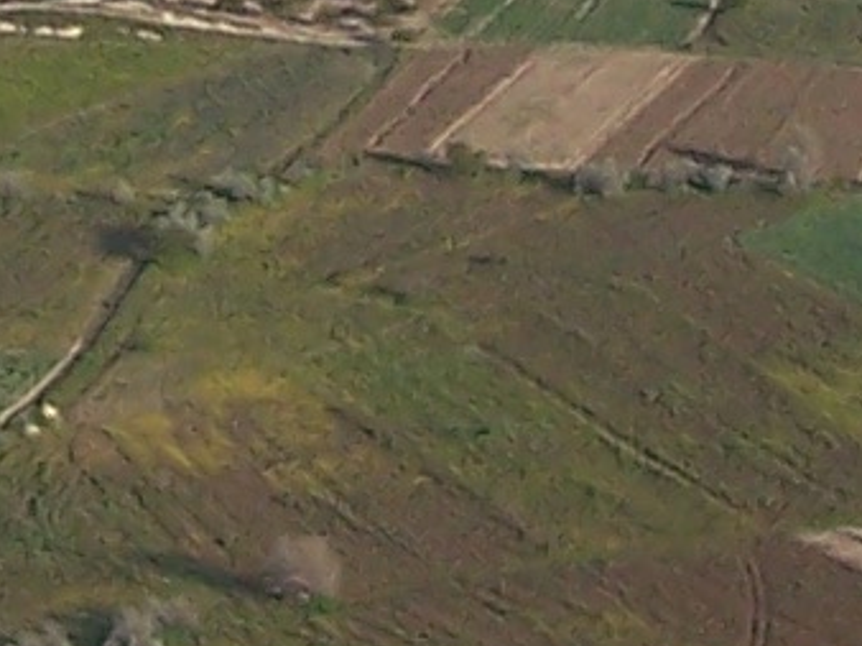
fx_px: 7216
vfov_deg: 5.1
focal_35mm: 290
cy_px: -409
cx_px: 449
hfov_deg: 6.8
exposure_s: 1/500
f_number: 4
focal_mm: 6.3
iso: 80
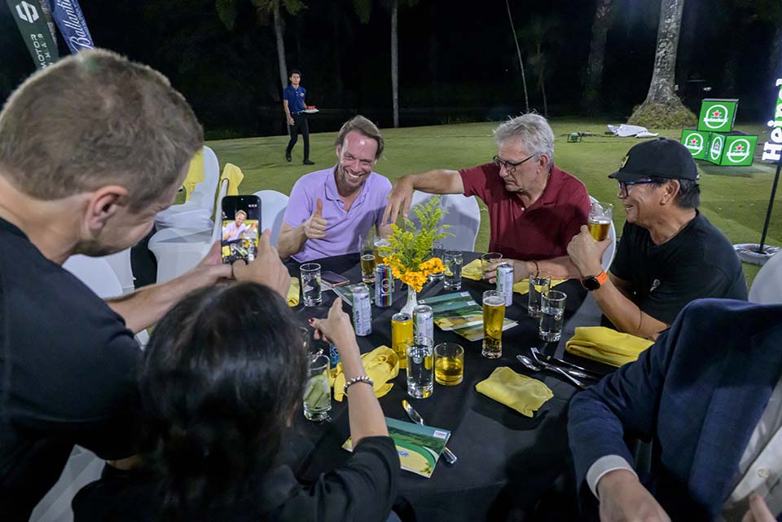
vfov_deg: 53.1
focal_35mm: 24
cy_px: 261
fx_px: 521
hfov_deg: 73.7
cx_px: 391
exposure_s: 1/200
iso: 14400
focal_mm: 24
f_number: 5.6
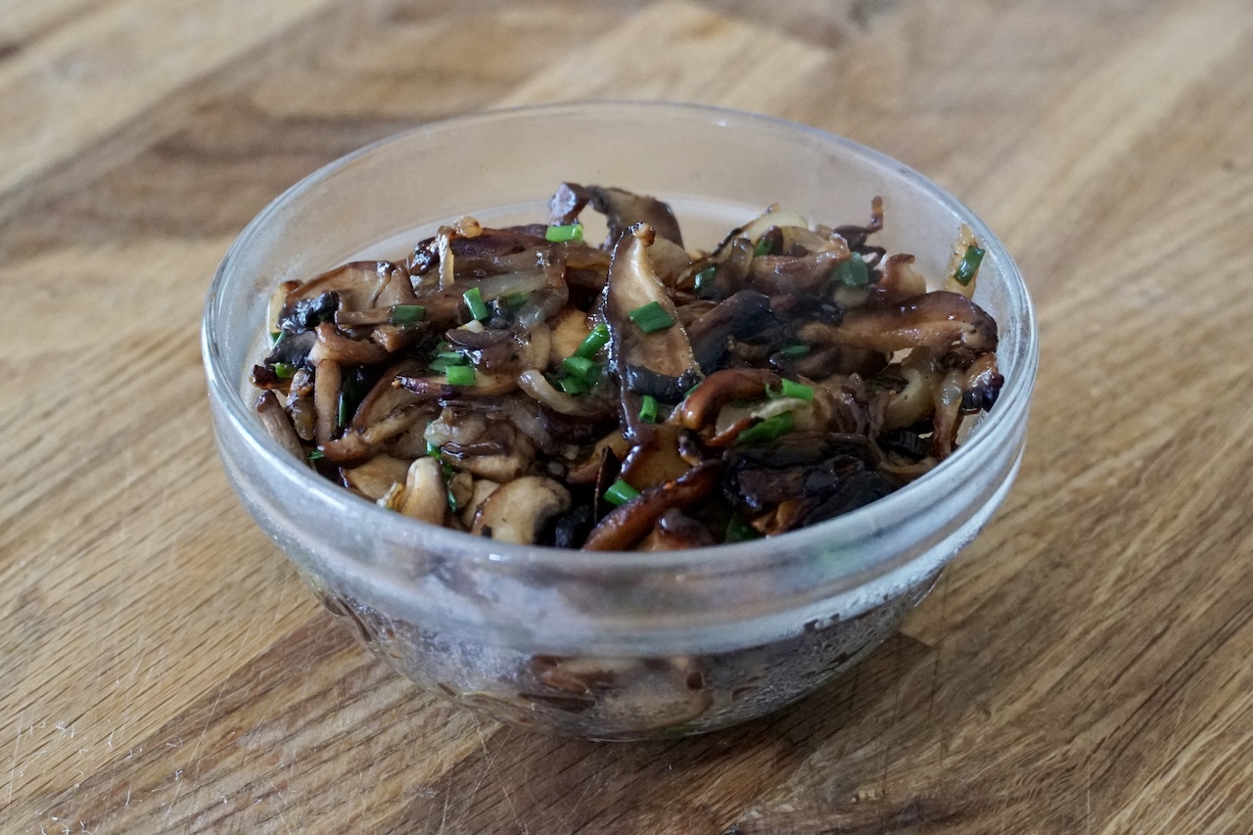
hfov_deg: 28.1
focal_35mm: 72
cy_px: 418
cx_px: 626
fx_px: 2506
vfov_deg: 18.9
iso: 4000
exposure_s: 1/80
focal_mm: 48
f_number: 5
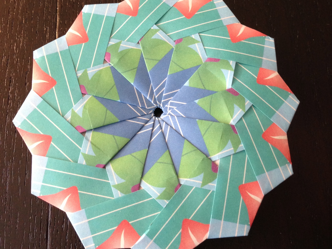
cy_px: 124
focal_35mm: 33
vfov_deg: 42.9
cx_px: 166
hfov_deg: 55.4
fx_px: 317
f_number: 2.4
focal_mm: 4.13
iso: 125
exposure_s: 1/20
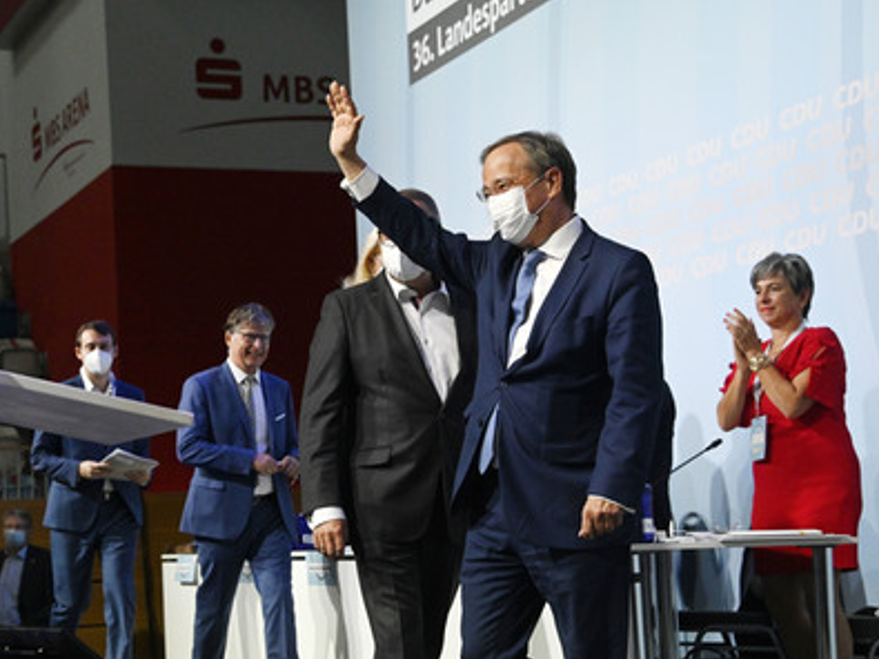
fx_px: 1726
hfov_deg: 28.6
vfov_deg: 21.6
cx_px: 451
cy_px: 330
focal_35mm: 68
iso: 6400
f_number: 5.6
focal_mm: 62
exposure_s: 1/800
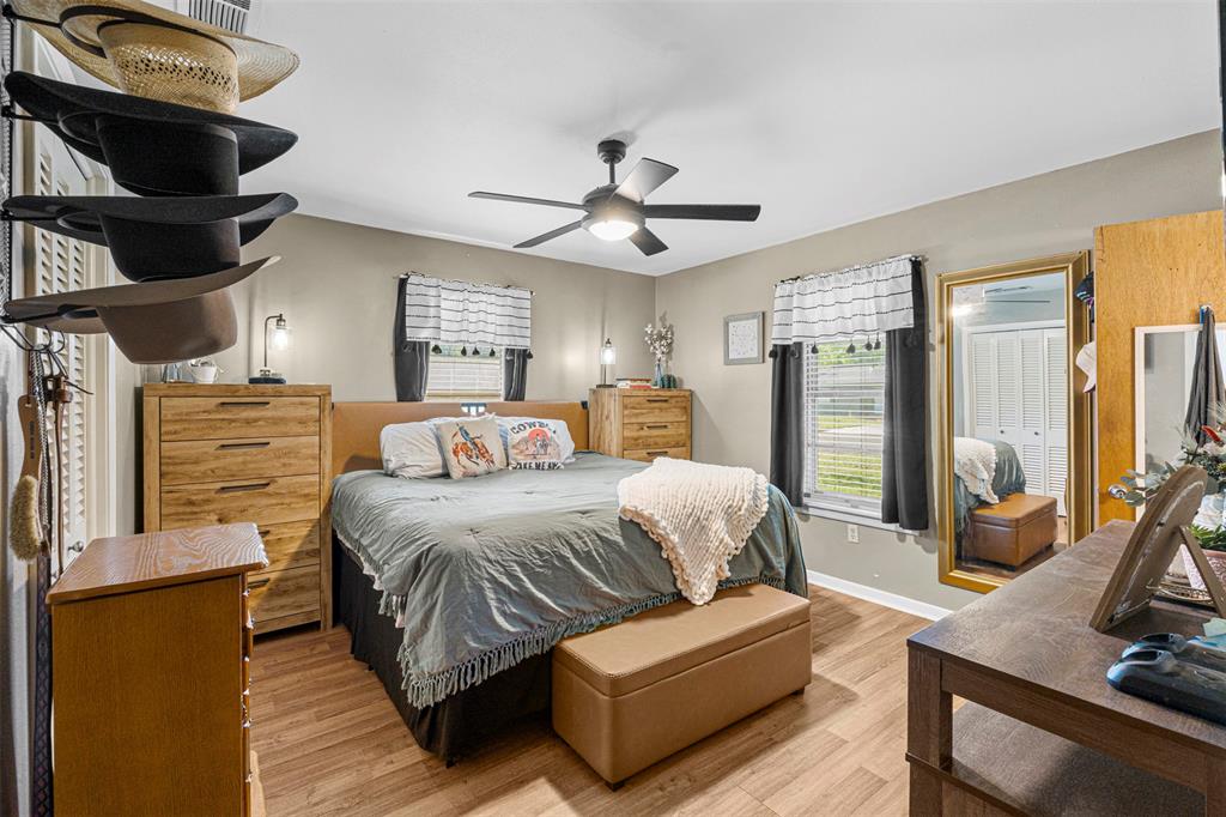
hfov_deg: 96.8
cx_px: 613
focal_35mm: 16
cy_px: 408
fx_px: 545
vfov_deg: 73.7
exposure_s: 1/6
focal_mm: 16
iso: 400
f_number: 10
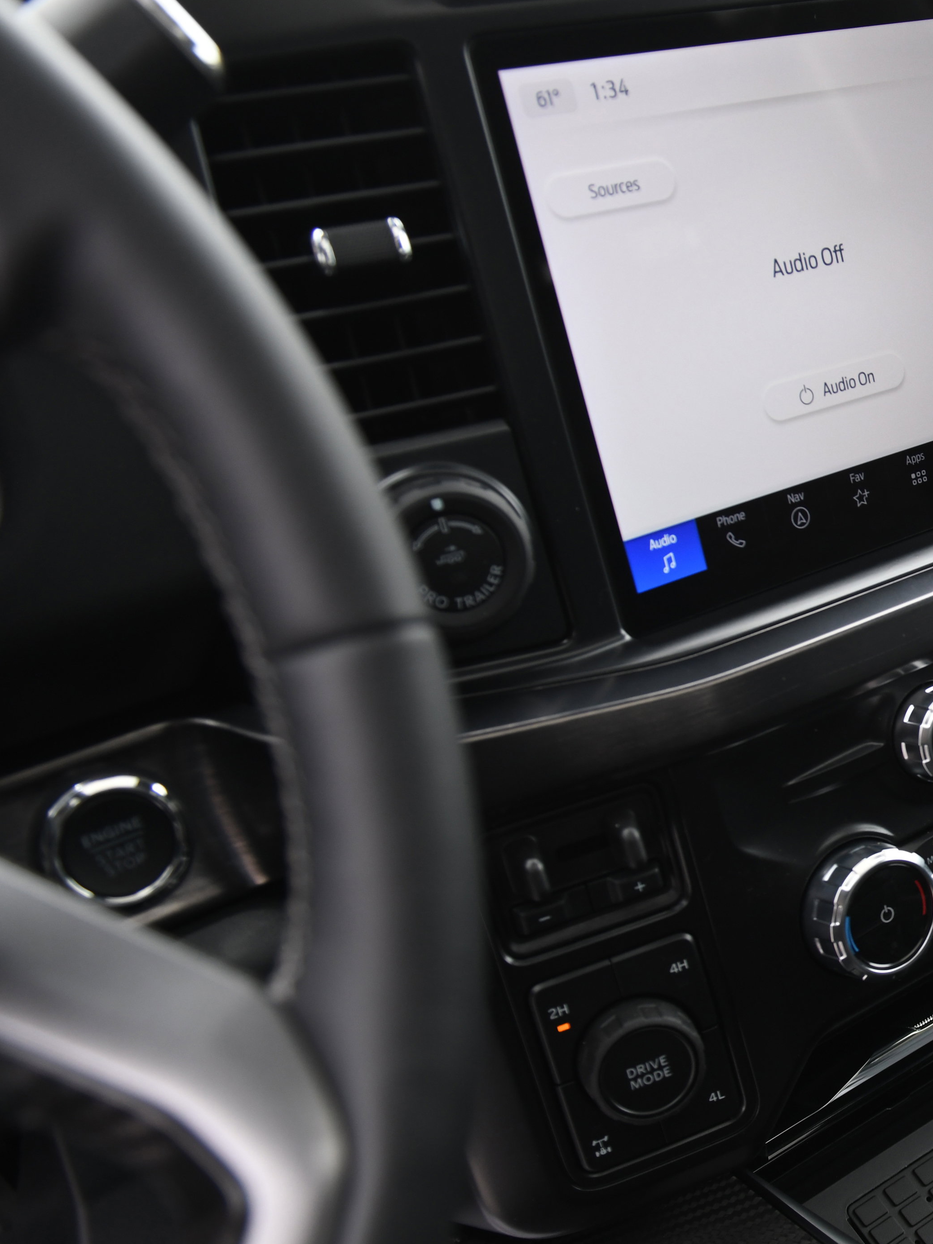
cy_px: 705
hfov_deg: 26.2
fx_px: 1725
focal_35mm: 48
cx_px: 1185
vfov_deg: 39.6
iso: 320
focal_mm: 24
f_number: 3.5
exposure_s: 1/320
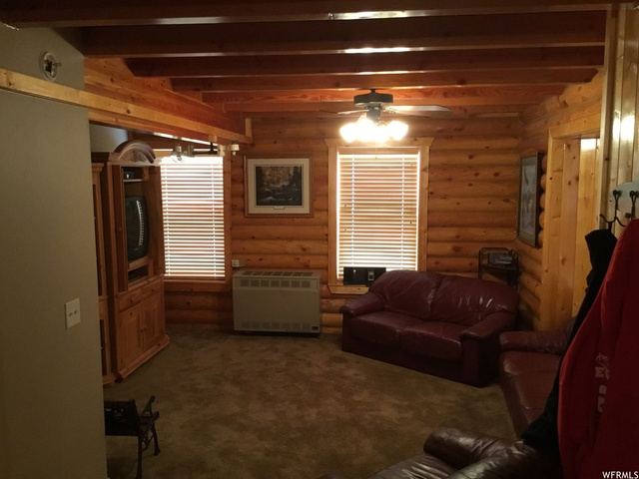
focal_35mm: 31
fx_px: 572
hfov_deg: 58.4
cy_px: 240
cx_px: 320
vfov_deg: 45.4
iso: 200
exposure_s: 1/30
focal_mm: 3.3
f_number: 2.4
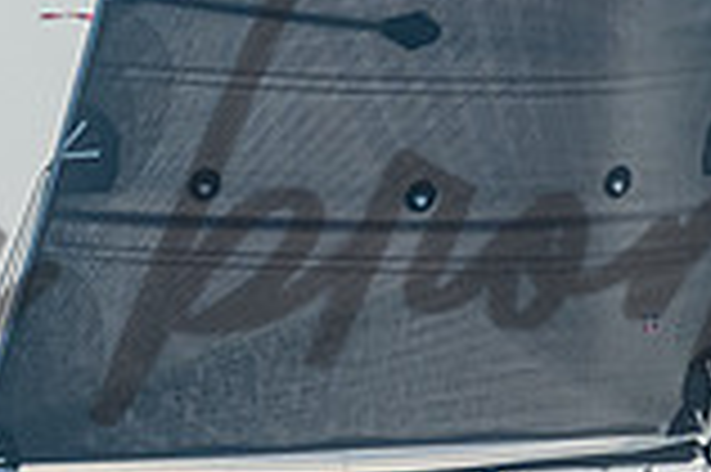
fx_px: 22827
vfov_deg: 1.2
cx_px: 489
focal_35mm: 1157
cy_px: -228
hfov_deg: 1.8
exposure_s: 1/1250
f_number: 6.3
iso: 400
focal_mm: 160
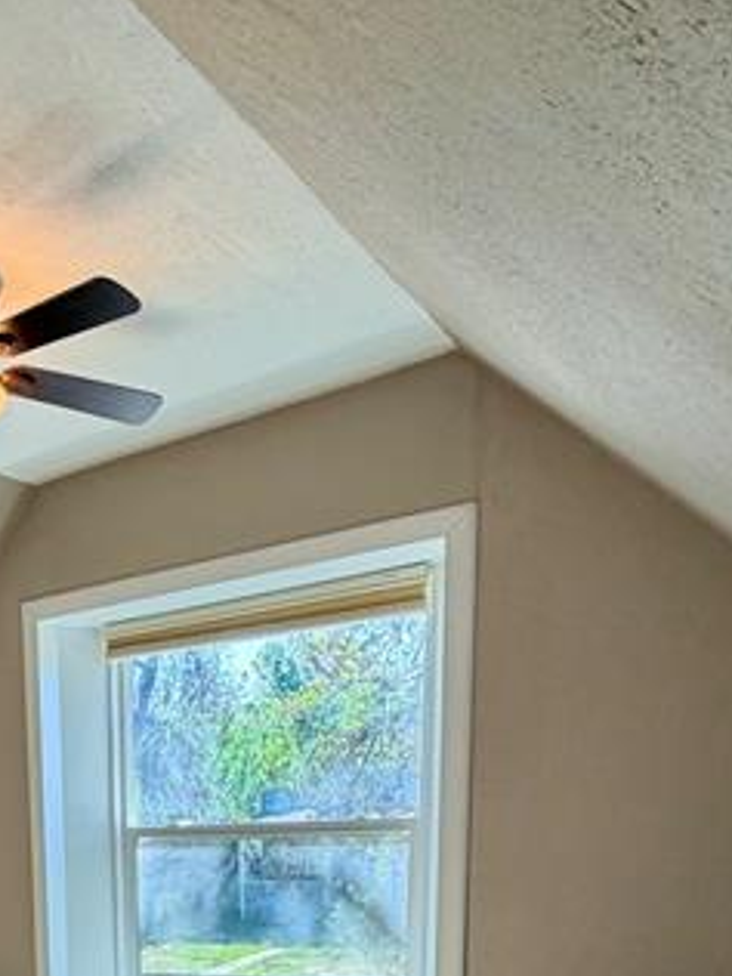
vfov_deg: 45.5
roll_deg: +1.7
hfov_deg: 37.8
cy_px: 976
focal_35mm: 34
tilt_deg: -9.1
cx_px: 19
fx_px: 959
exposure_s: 1/120
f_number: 2.2
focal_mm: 2.22
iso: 80
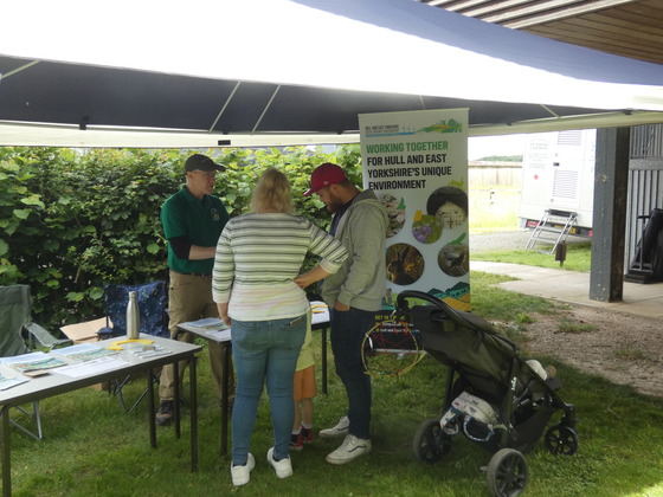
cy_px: 248
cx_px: 332
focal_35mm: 35
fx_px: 670
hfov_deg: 52.6
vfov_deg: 40.7
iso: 200
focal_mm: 6.2
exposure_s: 1/250
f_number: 3.4
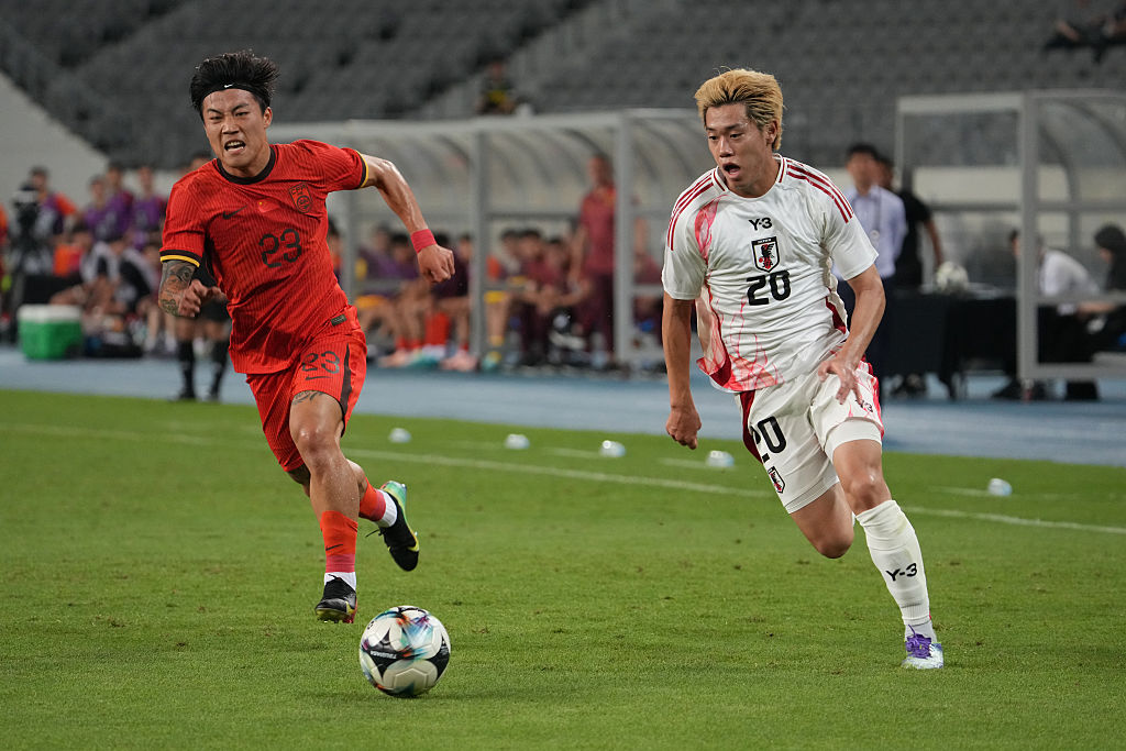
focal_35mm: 284
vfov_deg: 4.8
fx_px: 8884
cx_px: 563
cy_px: 376
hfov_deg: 7.3
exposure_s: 1/1000
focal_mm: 284
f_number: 5.6
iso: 5000
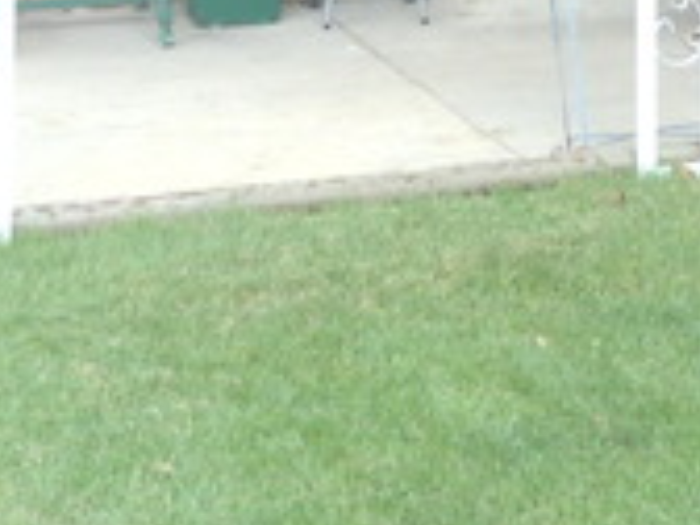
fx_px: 1921
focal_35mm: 95
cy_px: -454
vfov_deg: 13.7
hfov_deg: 20.4
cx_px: 575
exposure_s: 1/50
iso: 80
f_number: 3.3
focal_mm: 4.1
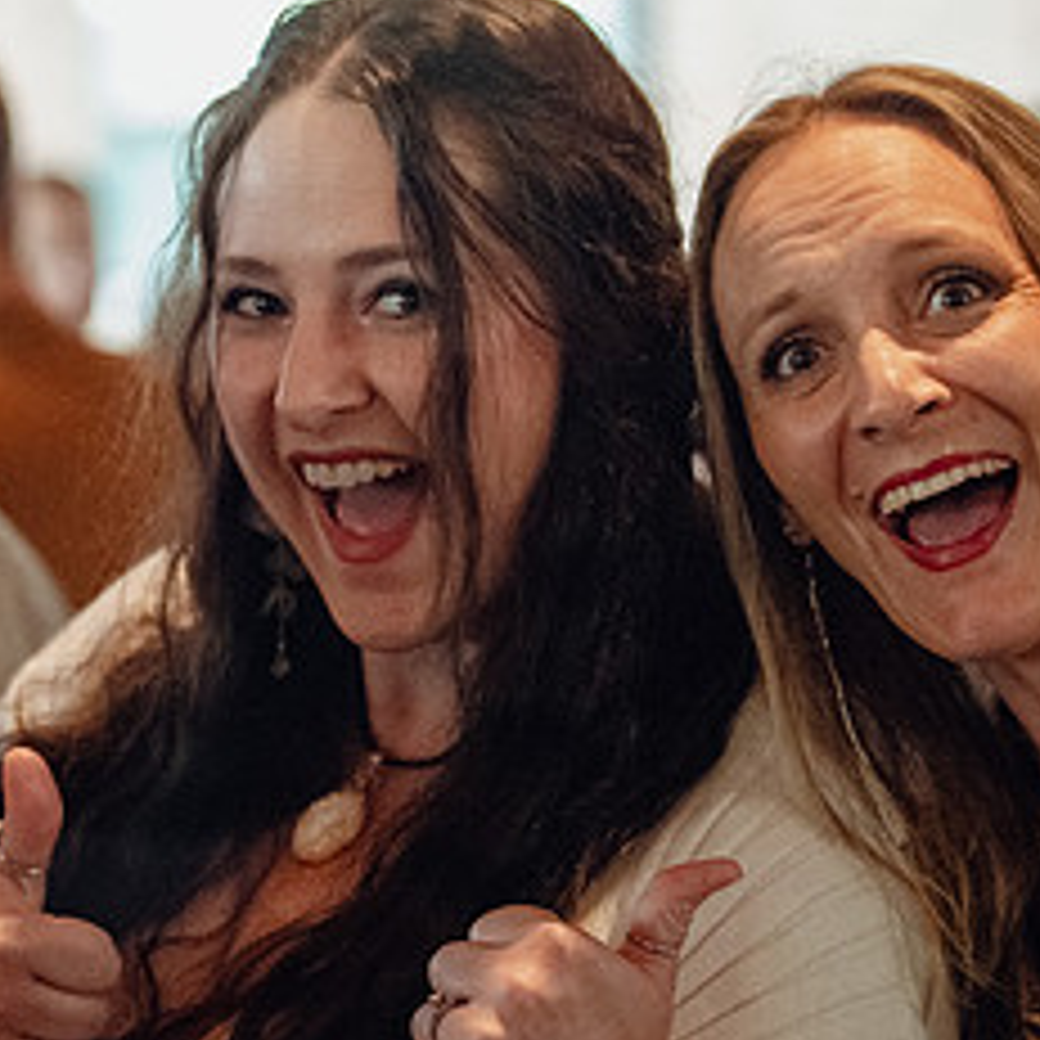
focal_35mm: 192
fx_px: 6526
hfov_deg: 9.1
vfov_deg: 9.1
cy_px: 437
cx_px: 171
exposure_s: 1/250
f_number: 2.8
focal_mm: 75
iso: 6400
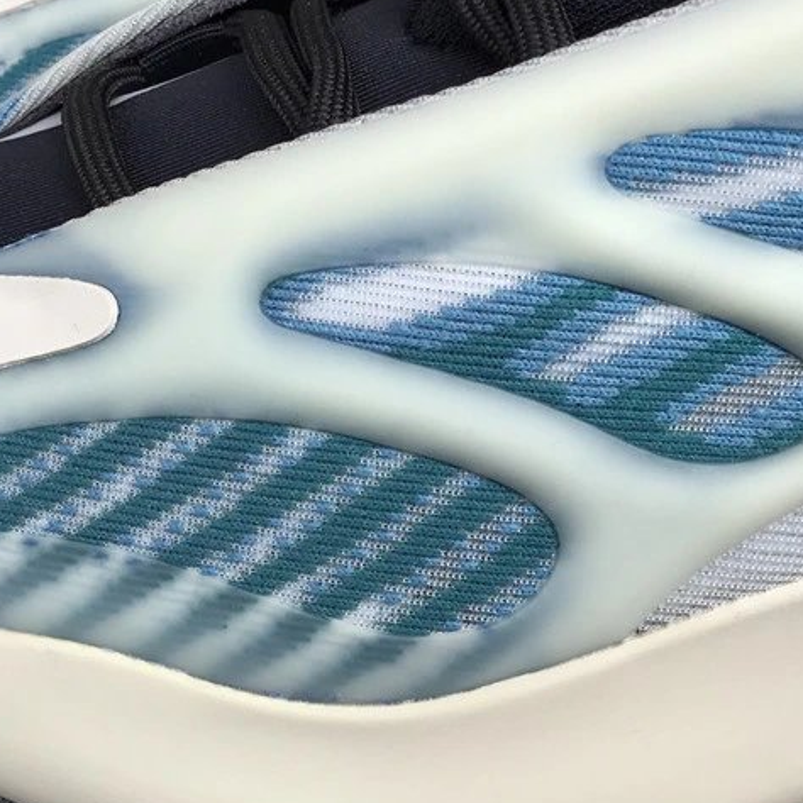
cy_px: 448
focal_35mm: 52
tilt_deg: -34.9
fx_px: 1365
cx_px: 193
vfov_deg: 32.8
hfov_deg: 32.1
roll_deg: -2.5
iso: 25
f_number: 2.4
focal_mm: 3.3
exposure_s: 1/491
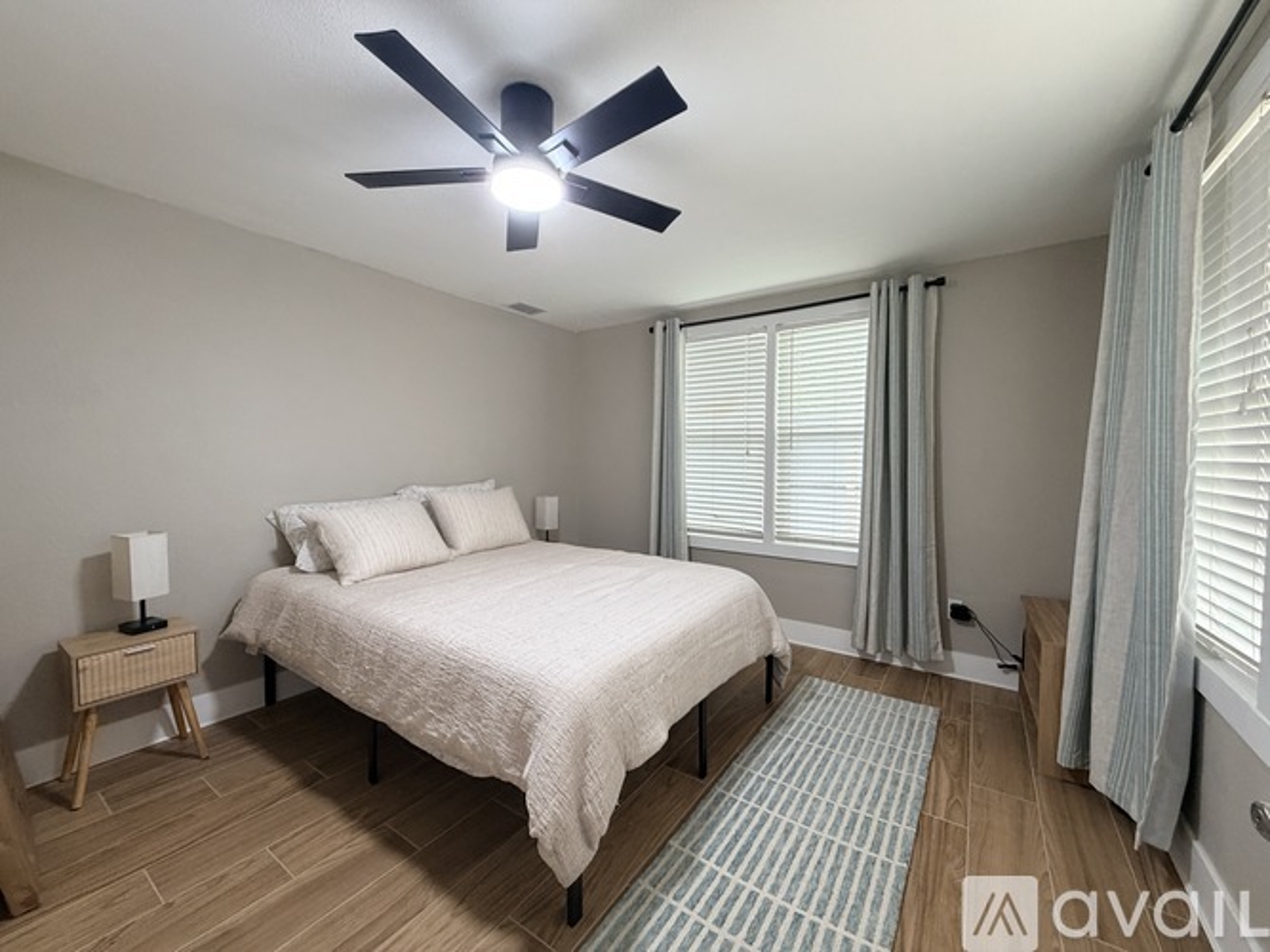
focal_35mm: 14
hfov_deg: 102.1
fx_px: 514
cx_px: 635
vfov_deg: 85.7
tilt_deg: -1.9
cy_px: 476
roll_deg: +0.1
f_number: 2.2
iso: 320
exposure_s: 1/58
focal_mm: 2.22
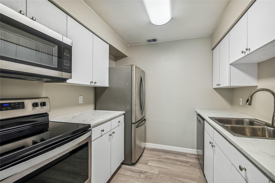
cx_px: 138
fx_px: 115
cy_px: 92
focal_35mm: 15
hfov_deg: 100.4
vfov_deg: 77.3
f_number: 7.1
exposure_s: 1/8
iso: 100
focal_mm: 10
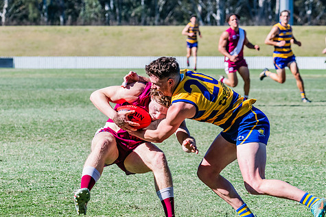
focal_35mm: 240
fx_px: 2174
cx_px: 163
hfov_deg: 8.6
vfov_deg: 5.7
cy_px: 111
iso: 800
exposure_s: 1/1600
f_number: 8
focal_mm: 170
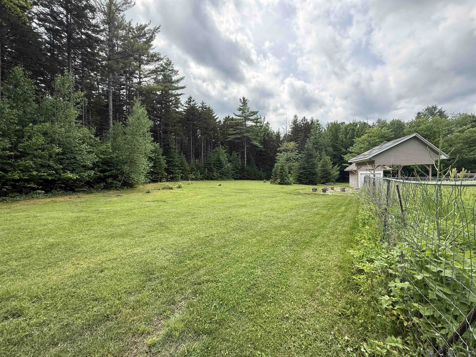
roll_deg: +0.3
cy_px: 178
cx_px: 238
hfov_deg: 102.1
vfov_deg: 85.7
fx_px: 193
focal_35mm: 14
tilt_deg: -0.6
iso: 64
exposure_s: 1/619
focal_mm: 2.22
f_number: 2.2
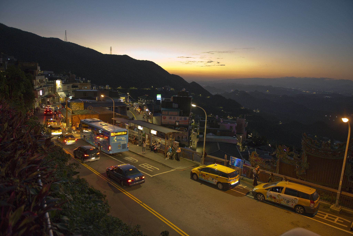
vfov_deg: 53.2
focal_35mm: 24
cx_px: 176
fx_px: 235
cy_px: 118
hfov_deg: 73.7
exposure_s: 1/60
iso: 3600
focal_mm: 24
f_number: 2.8
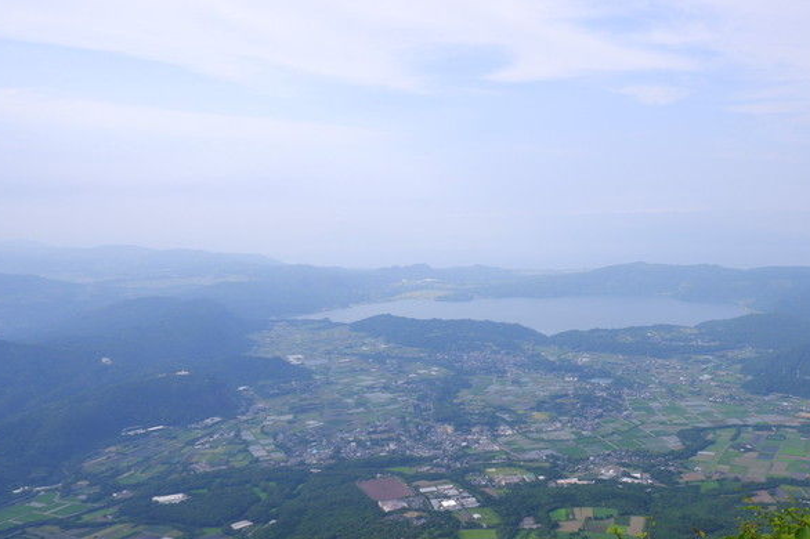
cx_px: 545
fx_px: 720
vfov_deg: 40.4
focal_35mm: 32
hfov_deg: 57.4
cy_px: 372
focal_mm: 15.6
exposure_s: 1/80
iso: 200
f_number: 16
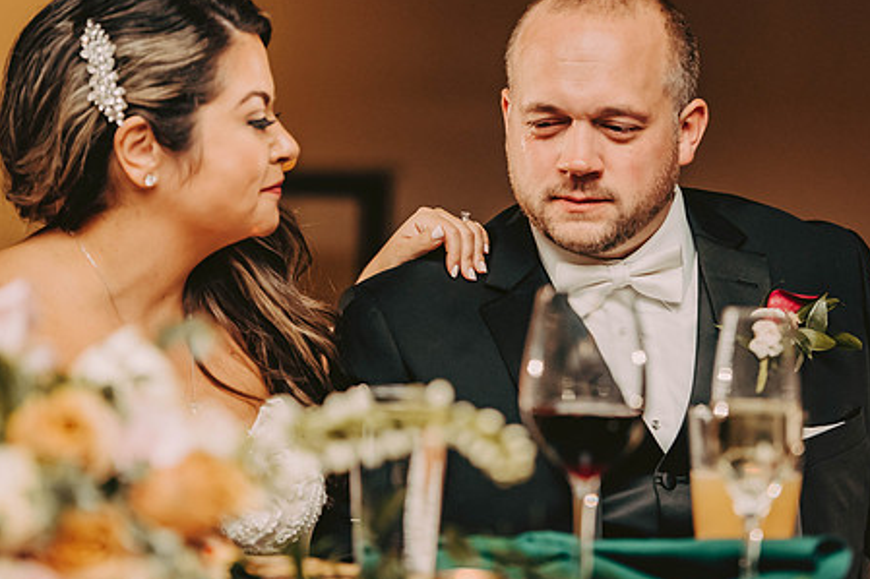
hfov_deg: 13.7
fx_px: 3623
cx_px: 448
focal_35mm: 150
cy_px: 239
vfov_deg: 9.1
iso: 1600
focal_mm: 116
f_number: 3.2
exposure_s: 1/200
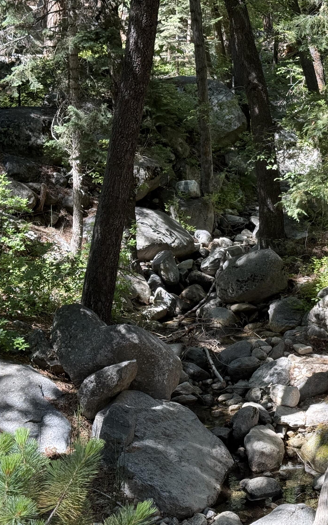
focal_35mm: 68
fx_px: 973
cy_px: 262
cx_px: 254
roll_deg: -2.2
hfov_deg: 19.0
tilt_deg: -10.1
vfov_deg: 30.2
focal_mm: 6.76
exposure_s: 1/310
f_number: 1.78
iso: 100
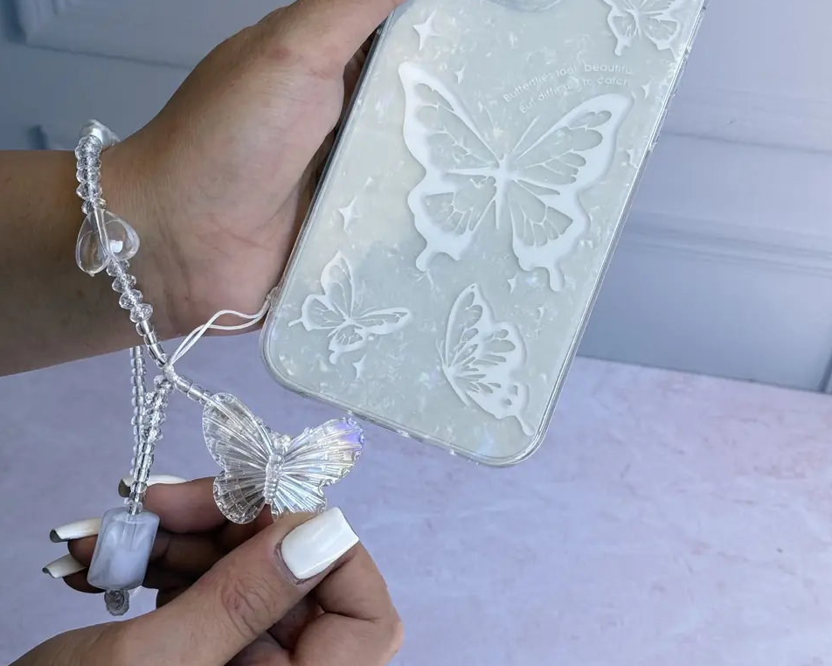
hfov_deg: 30.0
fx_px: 1552
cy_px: 239
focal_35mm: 63
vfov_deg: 24.1
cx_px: 416
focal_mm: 6.76
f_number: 1.78
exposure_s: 1/699
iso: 64
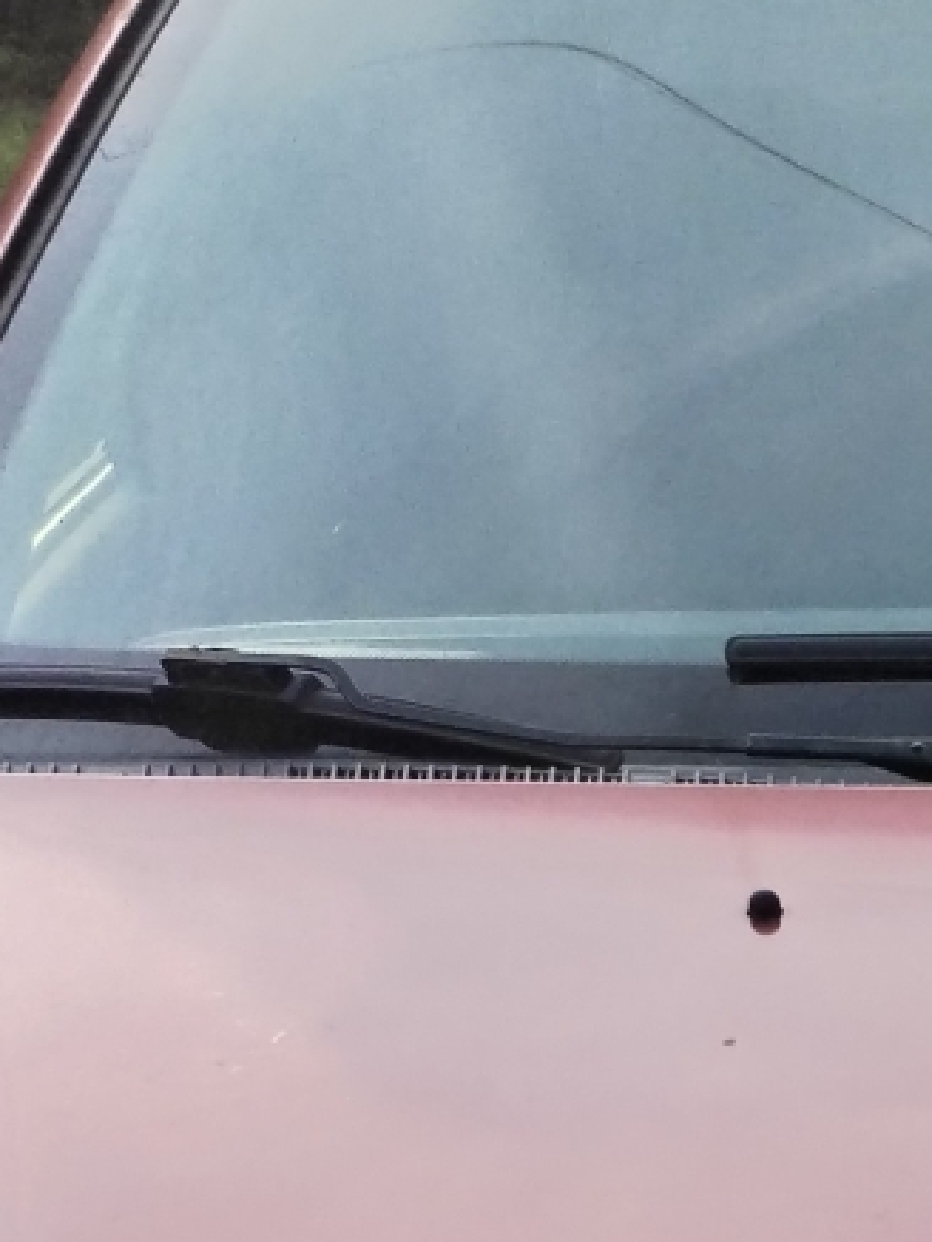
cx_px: 1335
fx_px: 5490
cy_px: 1339
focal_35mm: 153
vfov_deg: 12.7
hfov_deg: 9.5
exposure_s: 1/1553
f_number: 1.8
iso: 100
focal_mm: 4.75
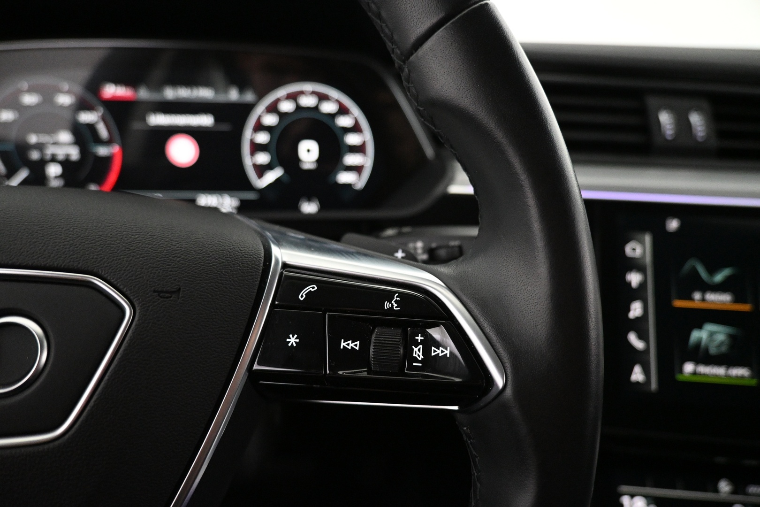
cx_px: 380
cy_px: 254
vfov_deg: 53.1
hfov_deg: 73.7
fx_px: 507
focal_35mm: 24
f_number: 3.5
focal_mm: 16
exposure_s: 1/60
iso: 4000
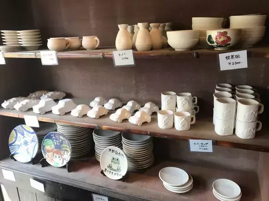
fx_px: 218
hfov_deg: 63.4
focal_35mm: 28
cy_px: 100
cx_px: 134
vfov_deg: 49.7
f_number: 1.8
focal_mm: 3.99
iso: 25
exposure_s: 1/40
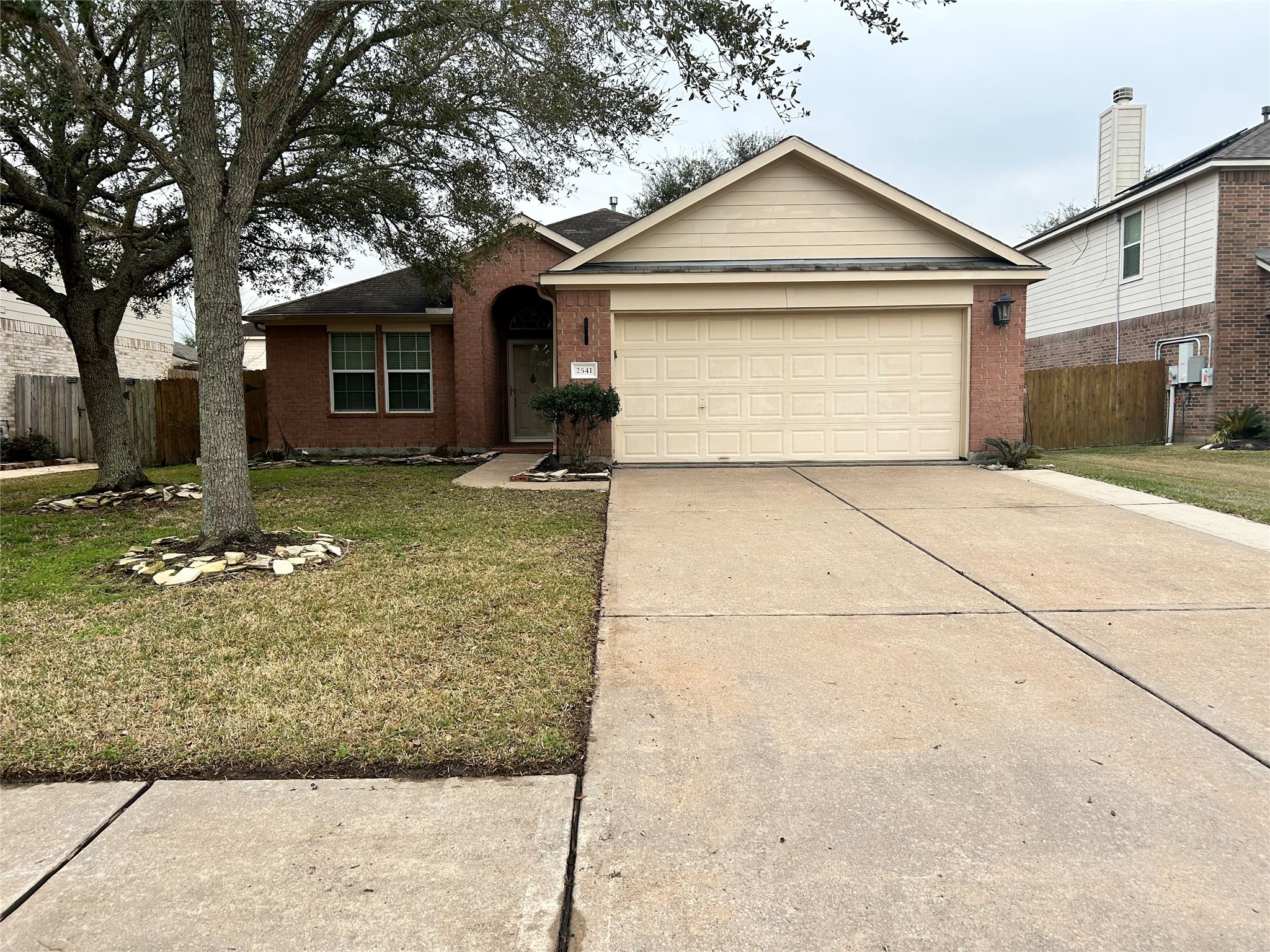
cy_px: 476
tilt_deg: -4.9
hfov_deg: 67.3
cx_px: 635
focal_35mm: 26
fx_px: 954
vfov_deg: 53.1
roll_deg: +1.5
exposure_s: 1/873
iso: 50
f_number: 1.5
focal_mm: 5.7
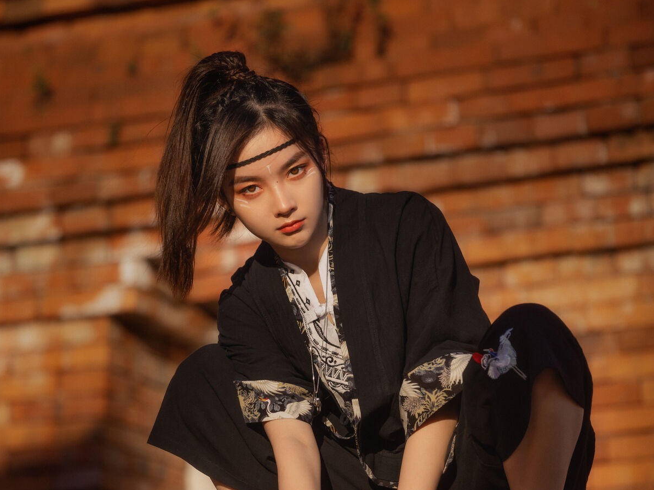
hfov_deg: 8.1
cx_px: 326
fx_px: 4628
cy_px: 306
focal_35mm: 245
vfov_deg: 6.1
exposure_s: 1/1600
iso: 125
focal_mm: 170
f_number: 2.8
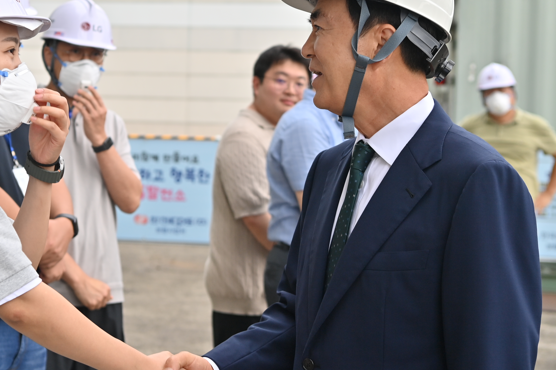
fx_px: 1297
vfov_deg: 16.2
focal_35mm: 84
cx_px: 182
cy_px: 108
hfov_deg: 24.1
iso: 200
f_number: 4
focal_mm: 48
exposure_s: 1/200
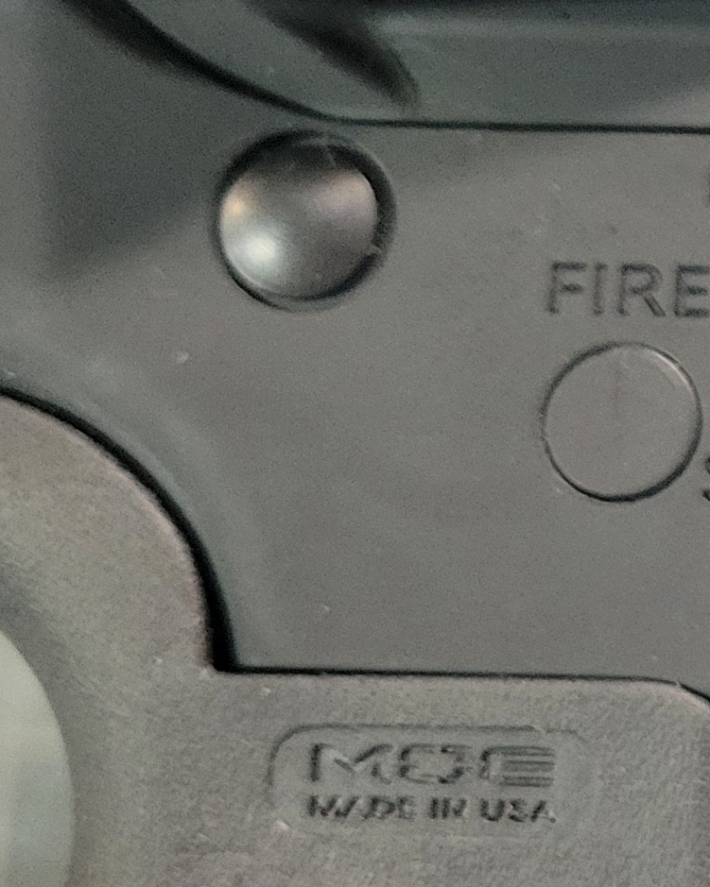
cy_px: 356
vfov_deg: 17.6
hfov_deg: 11.8
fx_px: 2864
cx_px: 1657
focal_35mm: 109
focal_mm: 5.4
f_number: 1.8
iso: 500
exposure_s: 1/24
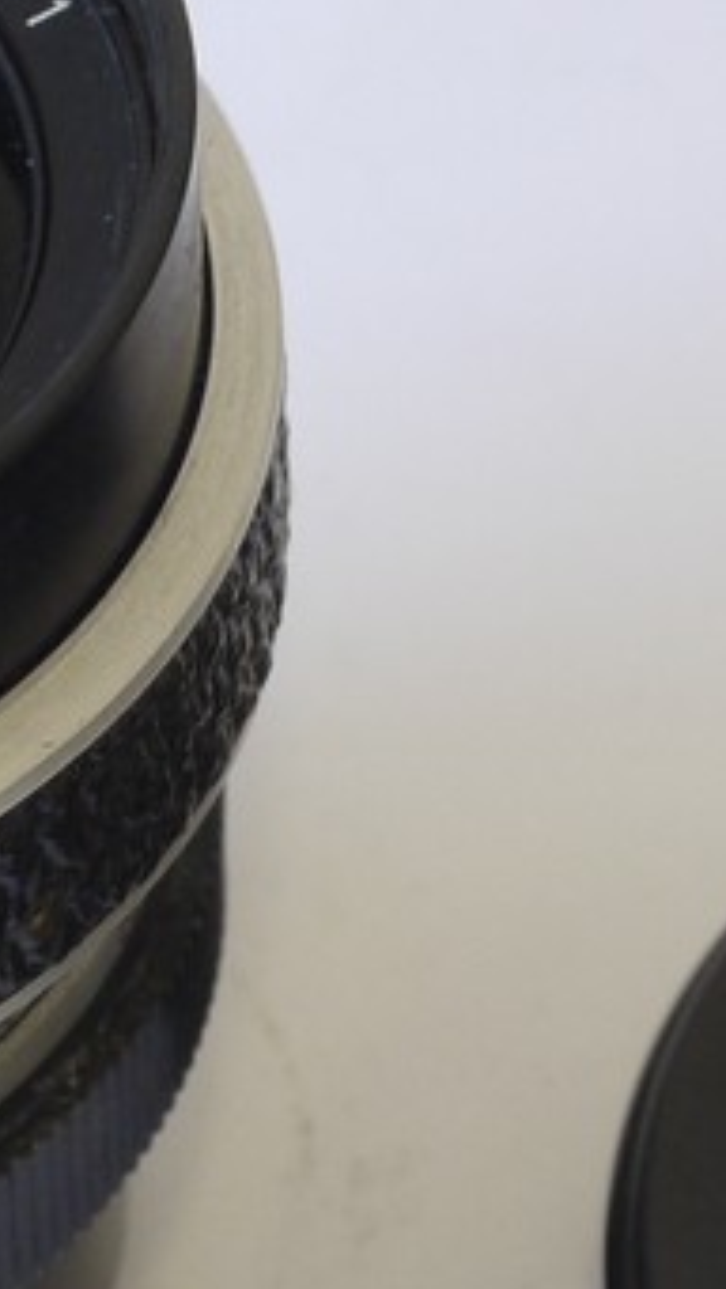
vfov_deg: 9.4
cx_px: 371
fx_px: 7866
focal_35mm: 230
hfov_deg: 5.3
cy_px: 945
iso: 400
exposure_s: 1/25
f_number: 8
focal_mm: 30
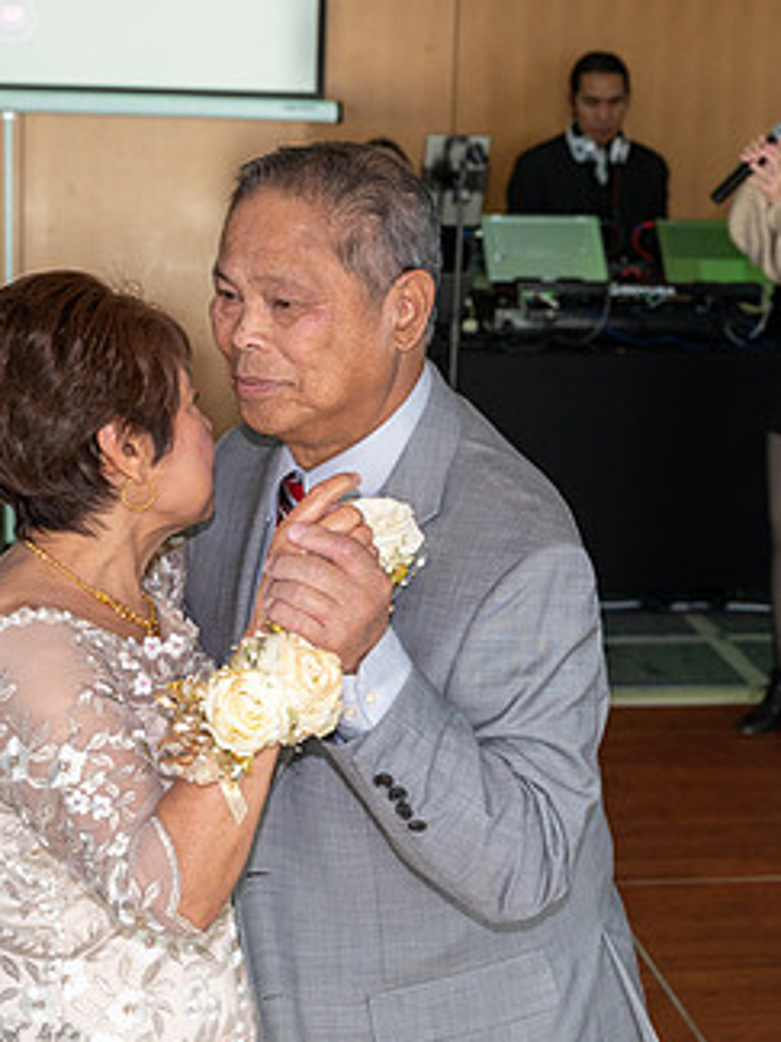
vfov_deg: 22.8
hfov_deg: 17.2
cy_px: 489
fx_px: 2587
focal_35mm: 86
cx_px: 456
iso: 1000
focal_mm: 50
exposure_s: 1/250
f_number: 5.6
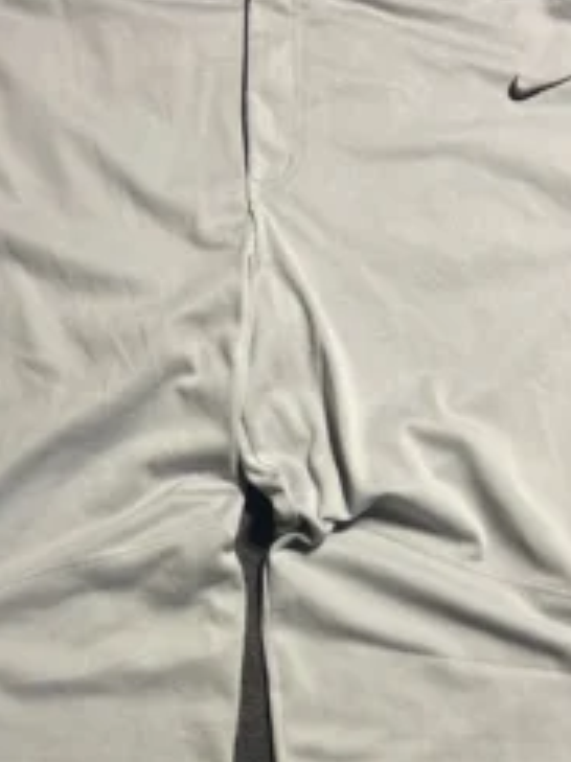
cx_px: 235
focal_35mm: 57
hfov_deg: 25.6
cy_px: 651
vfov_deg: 32.5
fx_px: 1255
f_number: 1.5
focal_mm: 5.7
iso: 125
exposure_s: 1/50
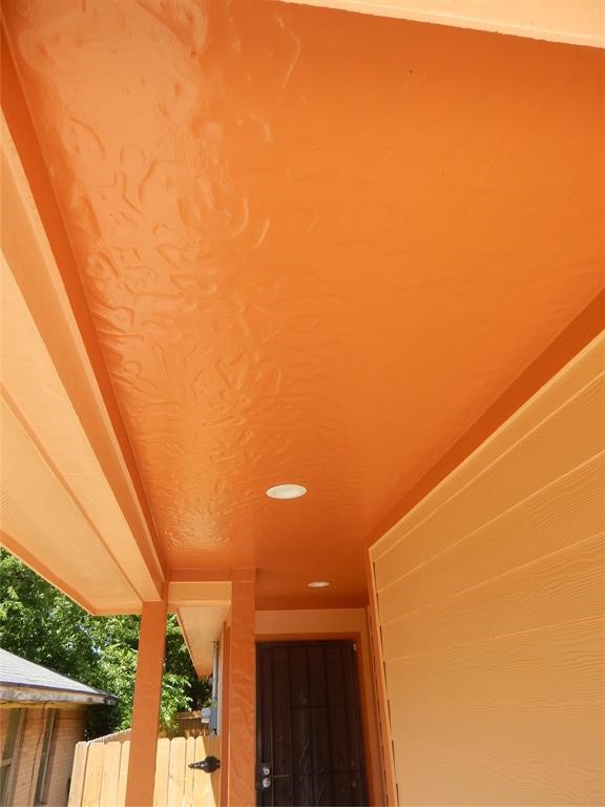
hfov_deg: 61.1
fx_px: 513
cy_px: 404
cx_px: 302
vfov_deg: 76.4
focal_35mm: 22
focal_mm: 4
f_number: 3
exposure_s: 1/400
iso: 125
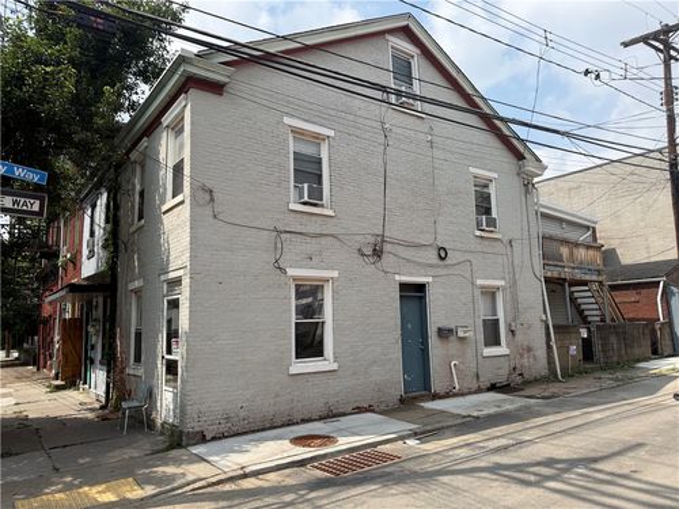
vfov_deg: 56.8
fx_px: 471
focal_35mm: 24
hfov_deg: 71.6
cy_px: 254
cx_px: 340
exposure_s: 1/3759
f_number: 1.78
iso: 80
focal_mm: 6.76
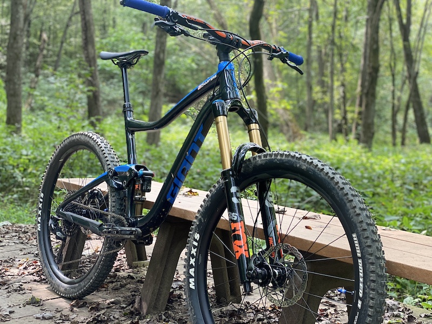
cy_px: 162
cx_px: 216
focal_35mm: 52
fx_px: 649
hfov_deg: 36.8
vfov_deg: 28.0
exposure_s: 1/122
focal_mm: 6
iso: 100
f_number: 2
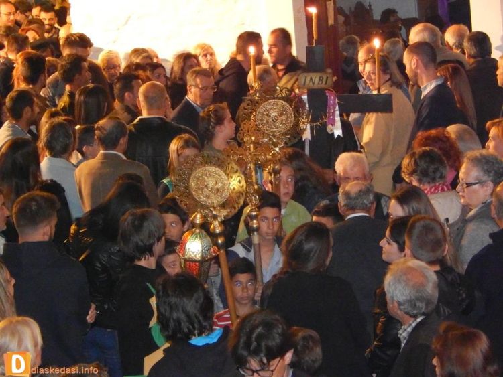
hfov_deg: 13.9
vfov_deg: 10.5
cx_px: 252
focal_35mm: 142
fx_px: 2064
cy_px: 188
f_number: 4.9
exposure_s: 1/30
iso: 3200
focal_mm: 25.3
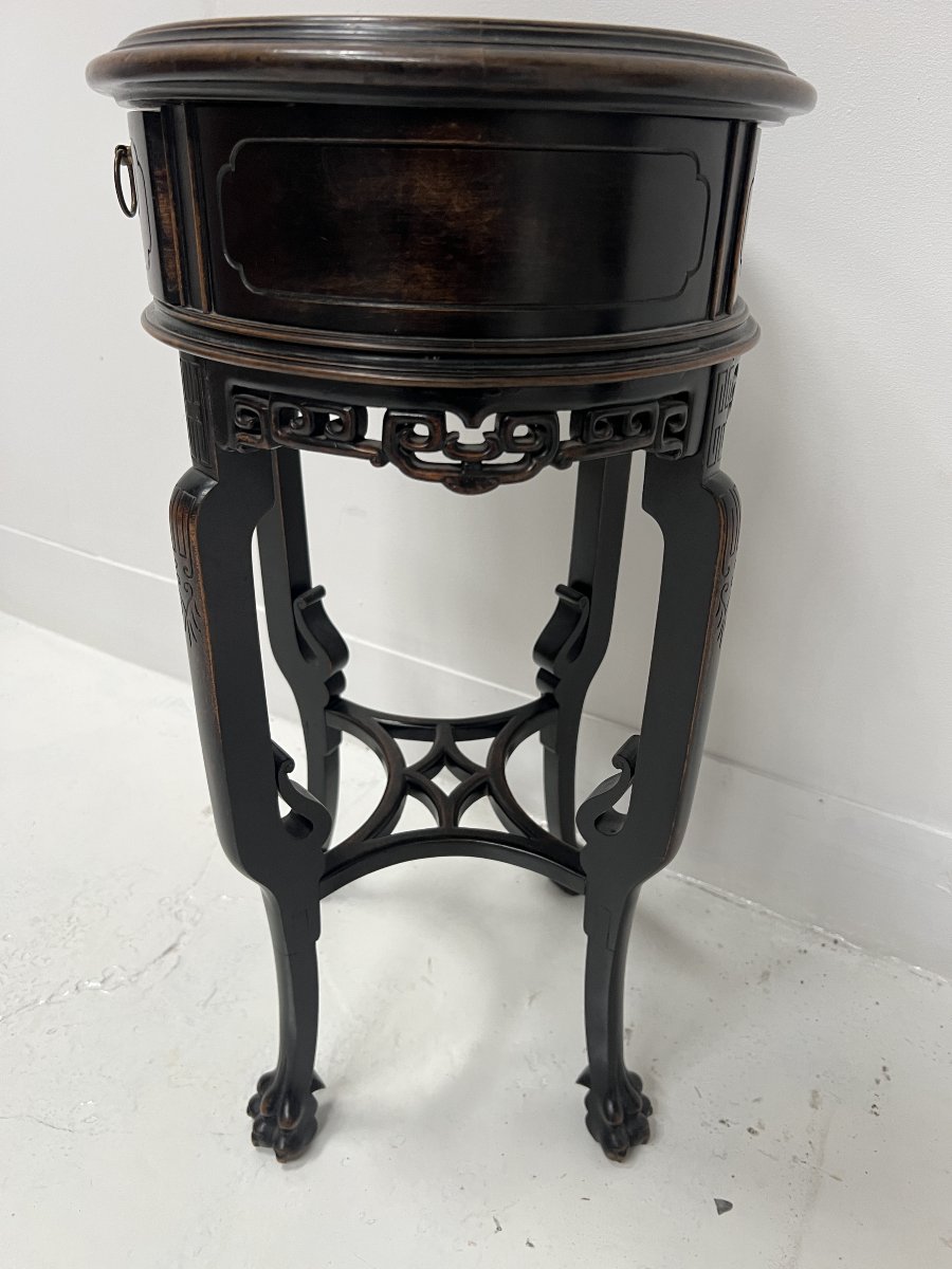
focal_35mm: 26
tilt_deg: -26.8
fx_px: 953
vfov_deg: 67.3
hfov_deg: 53.1
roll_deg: -2.0
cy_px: 634
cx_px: 476
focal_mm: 5.7
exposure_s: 1/68
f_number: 1.5
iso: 125
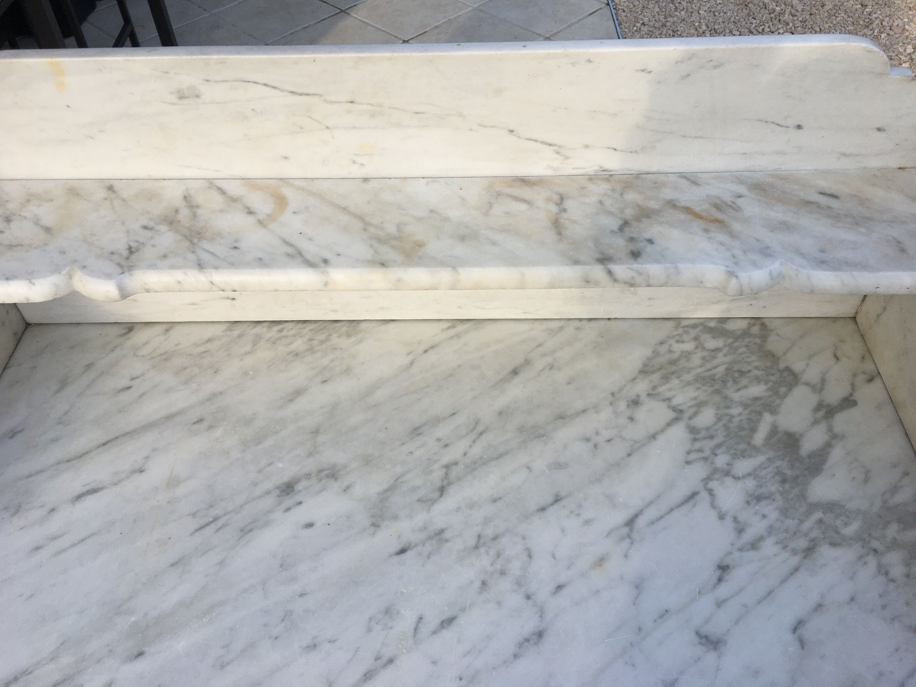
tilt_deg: -47.2
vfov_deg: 48.2
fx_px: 767
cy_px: 344
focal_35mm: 29
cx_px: 458
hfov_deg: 61.7
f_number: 2.2
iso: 25
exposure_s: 1/818
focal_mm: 4.15
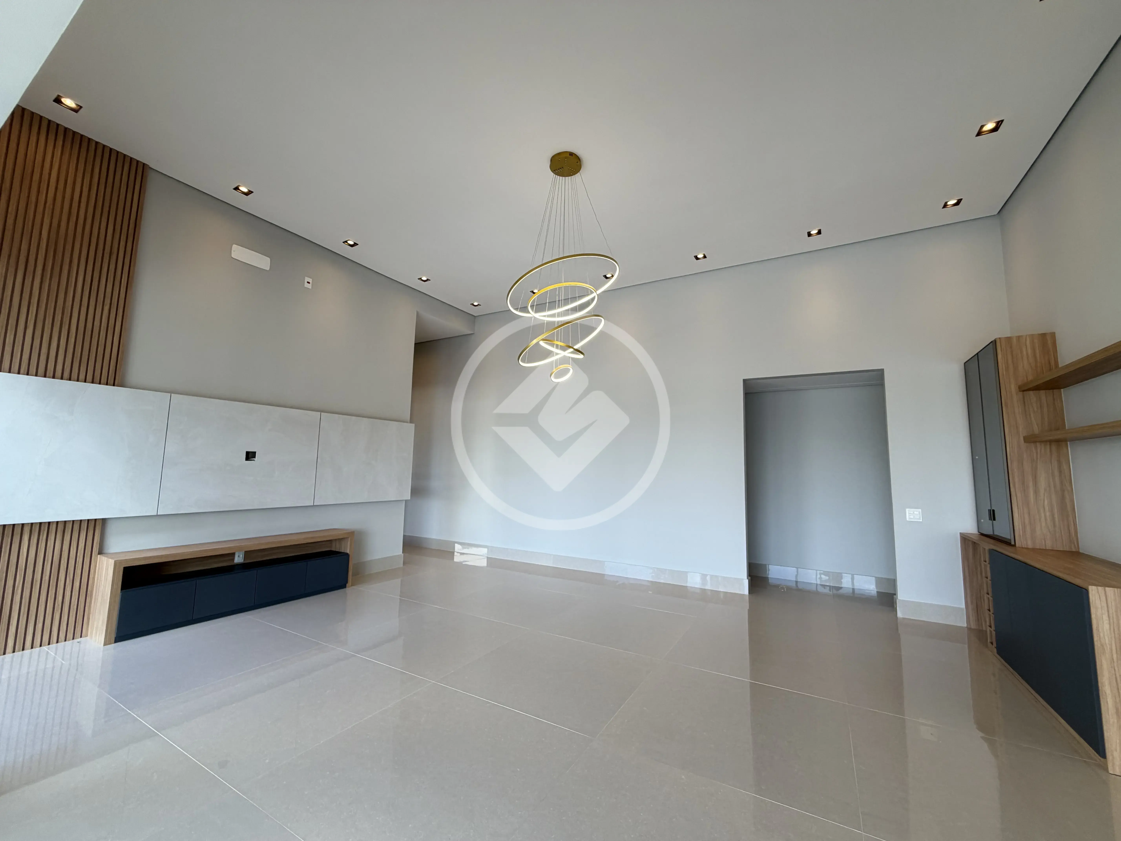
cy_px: 420
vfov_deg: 85.7
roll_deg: -0.7
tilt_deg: +6.8
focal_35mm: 14
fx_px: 453
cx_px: 560
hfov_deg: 102.1
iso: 80
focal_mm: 2.22
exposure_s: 1/120
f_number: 2.2
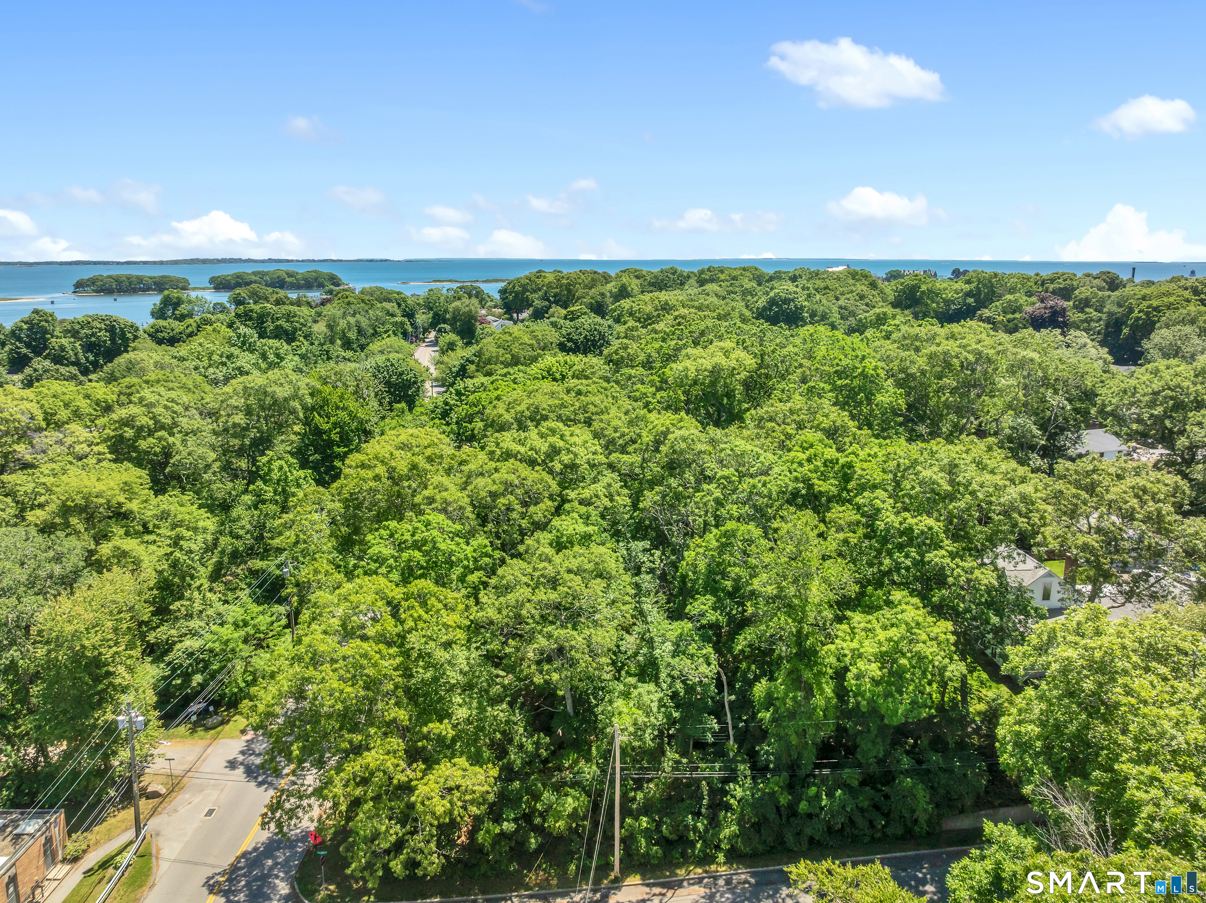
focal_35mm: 24
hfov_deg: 71.6
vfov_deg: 56.8
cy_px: 452
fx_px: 836
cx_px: 603
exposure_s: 1/60
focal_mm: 12.29
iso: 200
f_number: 9
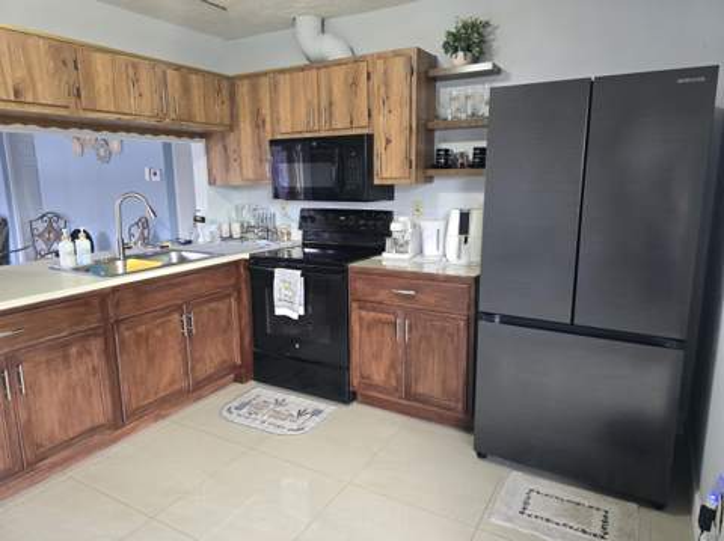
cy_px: 270
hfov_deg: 74.0
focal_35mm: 23
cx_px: 362
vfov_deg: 58.8
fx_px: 481
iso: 1000
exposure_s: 1/120
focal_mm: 6.3
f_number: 1.7
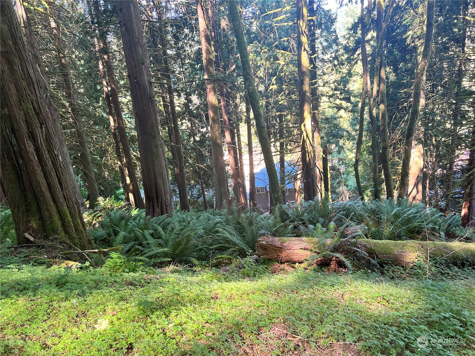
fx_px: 357
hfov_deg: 67.3
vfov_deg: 53.1
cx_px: 238
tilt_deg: -19.7
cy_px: 178
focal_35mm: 26
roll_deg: +6.3
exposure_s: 1/104
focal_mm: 5.7
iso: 125
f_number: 1.5
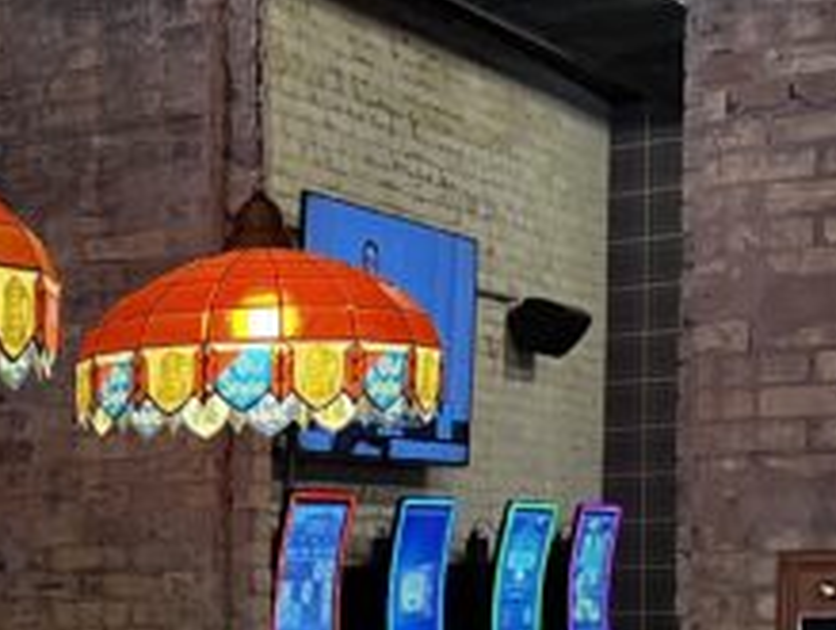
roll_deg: +1.7
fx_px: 2201
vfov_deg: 15.7
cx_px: -202
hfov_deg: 20.0
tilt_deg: -4.9
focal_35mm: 91
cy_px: 756
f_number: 1.6
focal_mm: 5.1
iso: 500
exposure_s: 1/40
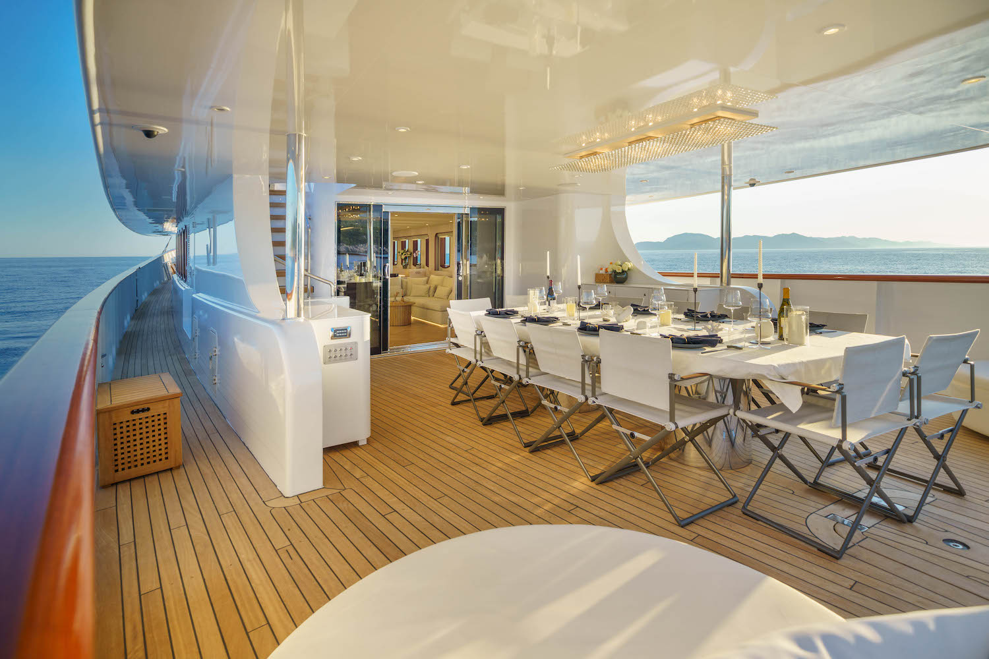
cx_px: 494
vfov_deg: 70.4
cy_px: 330
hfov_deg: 93.3
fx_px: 467
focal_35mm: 17
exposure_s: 1/400
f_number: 4
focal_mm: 17
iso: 100
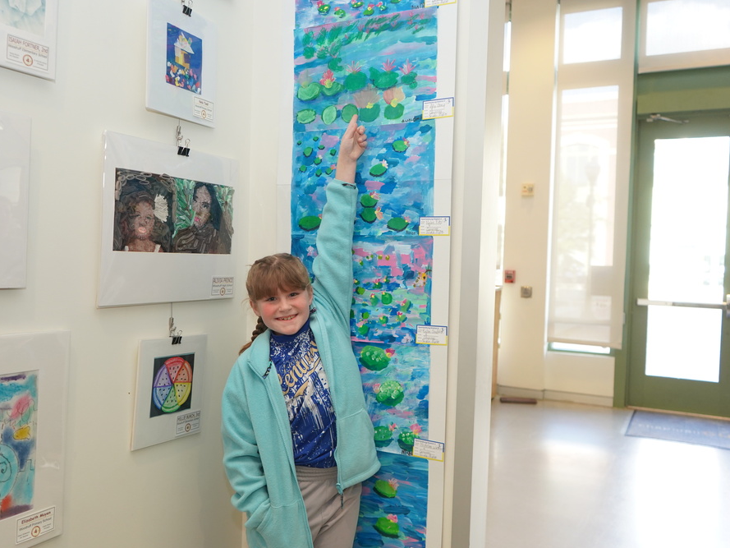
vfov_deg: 45.5
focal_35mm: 31
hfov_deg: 58.3
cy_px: 273
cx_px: 363
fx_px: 654
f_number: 4
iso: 2000
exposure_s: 1/160
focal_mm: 28
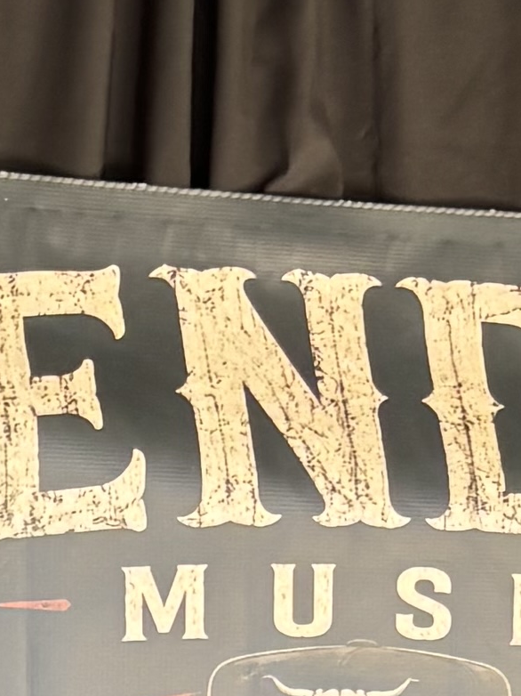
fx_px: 3815
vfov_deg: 9.0
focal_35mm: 190
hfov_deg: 7.8
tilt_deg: -12.1
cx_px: 392
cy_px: 1849
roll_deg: -0.2
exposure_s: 1/121
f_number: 1.6
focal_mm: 5.96
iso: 125
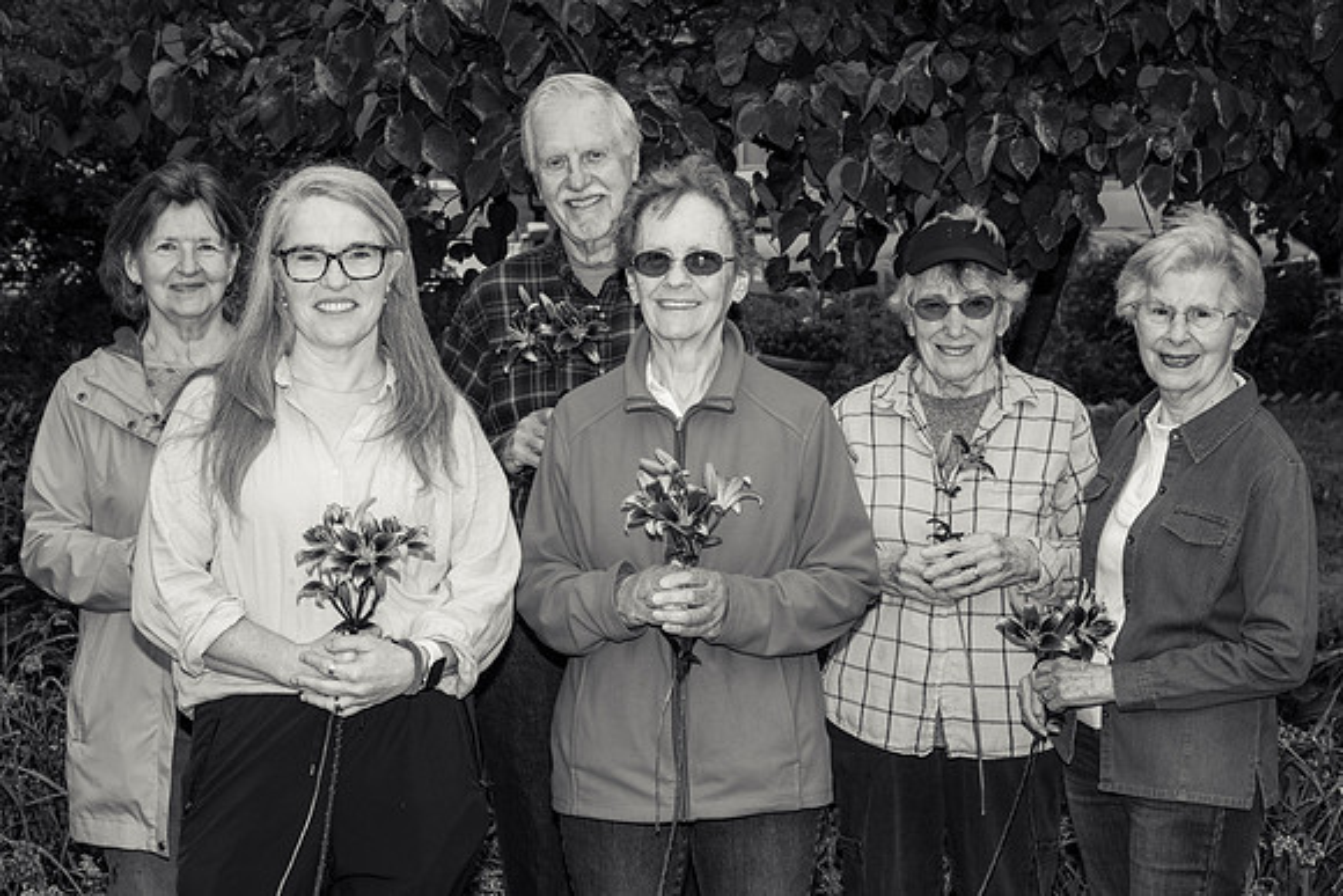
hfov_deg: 30.2
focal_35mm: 67
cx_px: 598
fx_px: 2484
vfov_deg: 20.4
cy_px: 492
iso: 250
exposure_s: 1/250
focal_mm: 51
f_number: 8
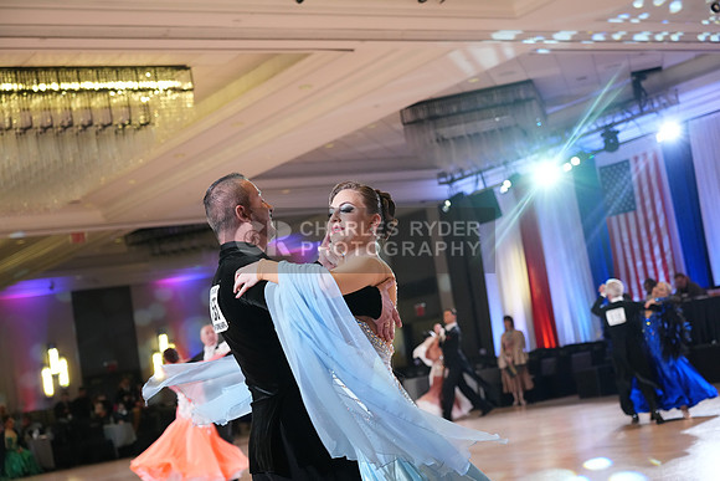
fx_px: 1220
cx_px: 360
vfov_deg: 22.3
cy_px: 240
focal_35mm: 61
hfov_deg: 32.9
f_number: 4
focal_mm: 61
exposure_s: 1/400
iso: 3200
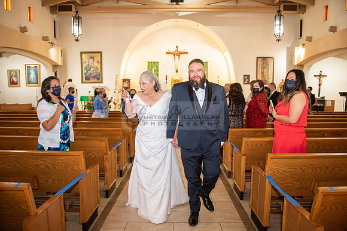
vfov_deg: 51.2
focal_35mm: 25
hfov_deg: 71.4
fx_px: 241
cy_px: 116
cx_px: 174
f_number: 2.8
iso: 1000
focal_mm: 24
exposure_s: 1/160
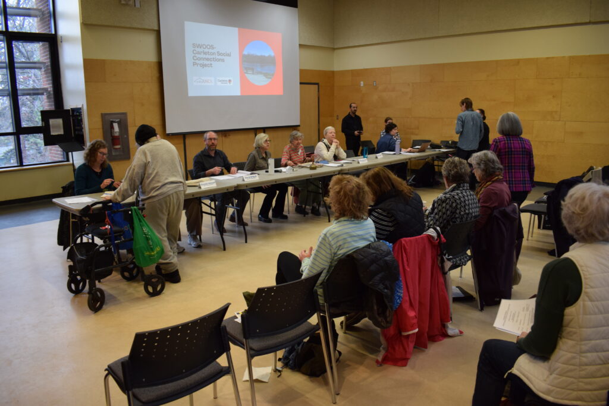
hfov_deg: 67.4
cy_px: 203
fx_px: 457
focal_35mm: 27
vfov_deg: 47.9
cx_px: 304
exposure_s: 1/60
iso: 900
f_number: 3.5
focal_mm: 18
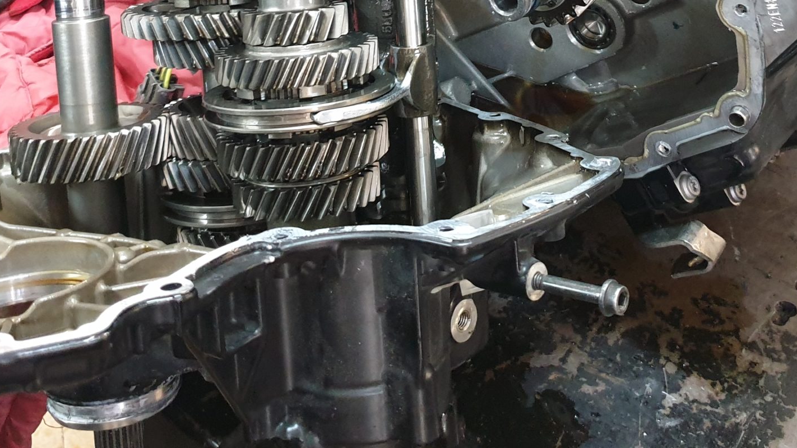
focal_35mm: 51
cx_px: 432
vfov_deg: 22.0
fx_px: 1078
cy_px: -72
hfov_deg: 40.5
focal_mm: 4.3
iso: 320
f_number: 1.5
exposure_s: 1/33
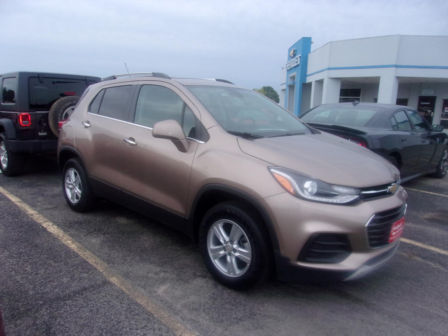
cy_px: 168
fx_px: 349
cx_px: 224
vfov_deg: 51.4
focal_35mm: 27
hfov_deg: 65.3
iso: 200
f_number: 10.4
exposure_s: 1/100
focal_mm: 4.9
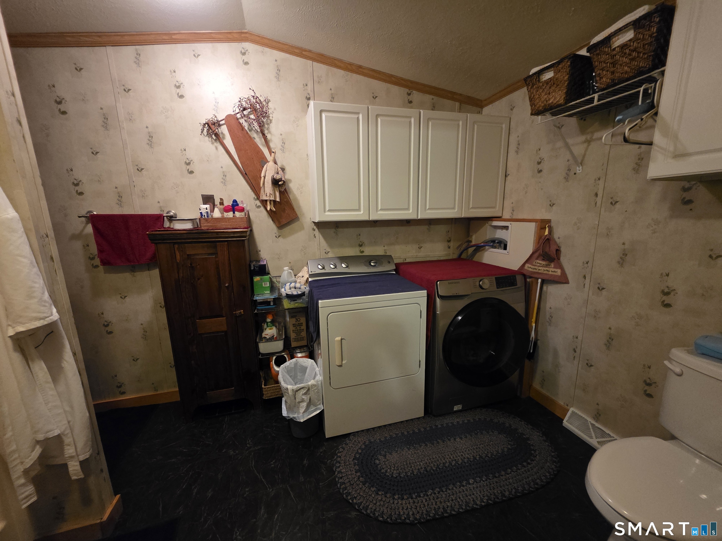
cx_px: 361
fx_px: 271
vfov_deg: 89.9
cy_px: 270
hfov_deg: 106.2
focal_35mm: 13
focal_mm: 2.2
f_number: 1.9
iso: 1250
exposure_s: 1/60
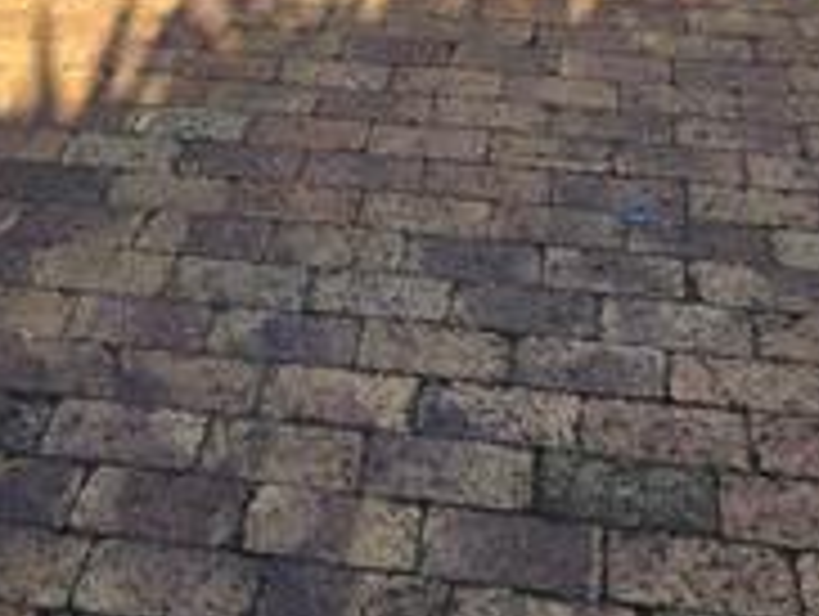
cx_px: 315
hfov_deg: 33.6
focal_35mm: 57
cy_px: -513
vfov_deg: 19.1
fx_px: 1350
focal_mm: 2.2
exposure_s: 1/1111
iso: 40
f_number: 1.9
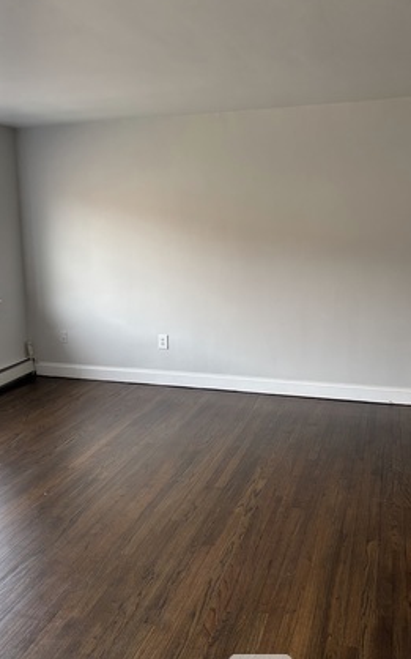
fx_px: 592
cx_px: 188
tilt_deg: -9.0
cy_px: 323
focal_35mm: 33
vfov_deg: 58.2
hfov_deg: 38.3
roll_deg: +0.4
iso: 80
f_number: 1.6
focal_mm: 5.96
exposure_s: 1/121
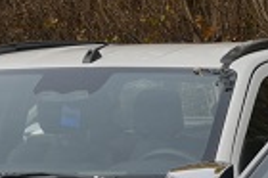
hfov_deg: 6.5
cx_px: 258
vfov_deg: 4.3
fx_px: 2356
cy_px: 342
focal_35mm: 317
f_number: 7.1
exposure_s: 1/125
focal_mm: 37
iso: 200
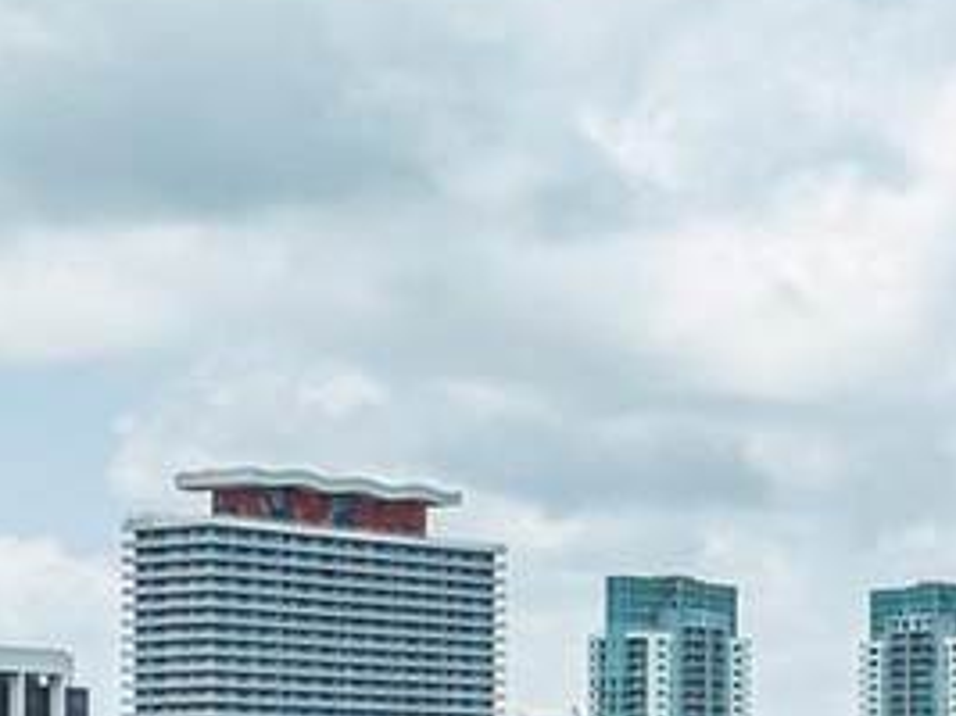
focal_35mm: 115
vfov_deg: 12.5
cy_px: 916
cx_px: 1421
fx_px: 3175
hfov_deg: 15.8
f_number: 4
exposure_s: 1/200
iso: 100
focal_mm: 12.29
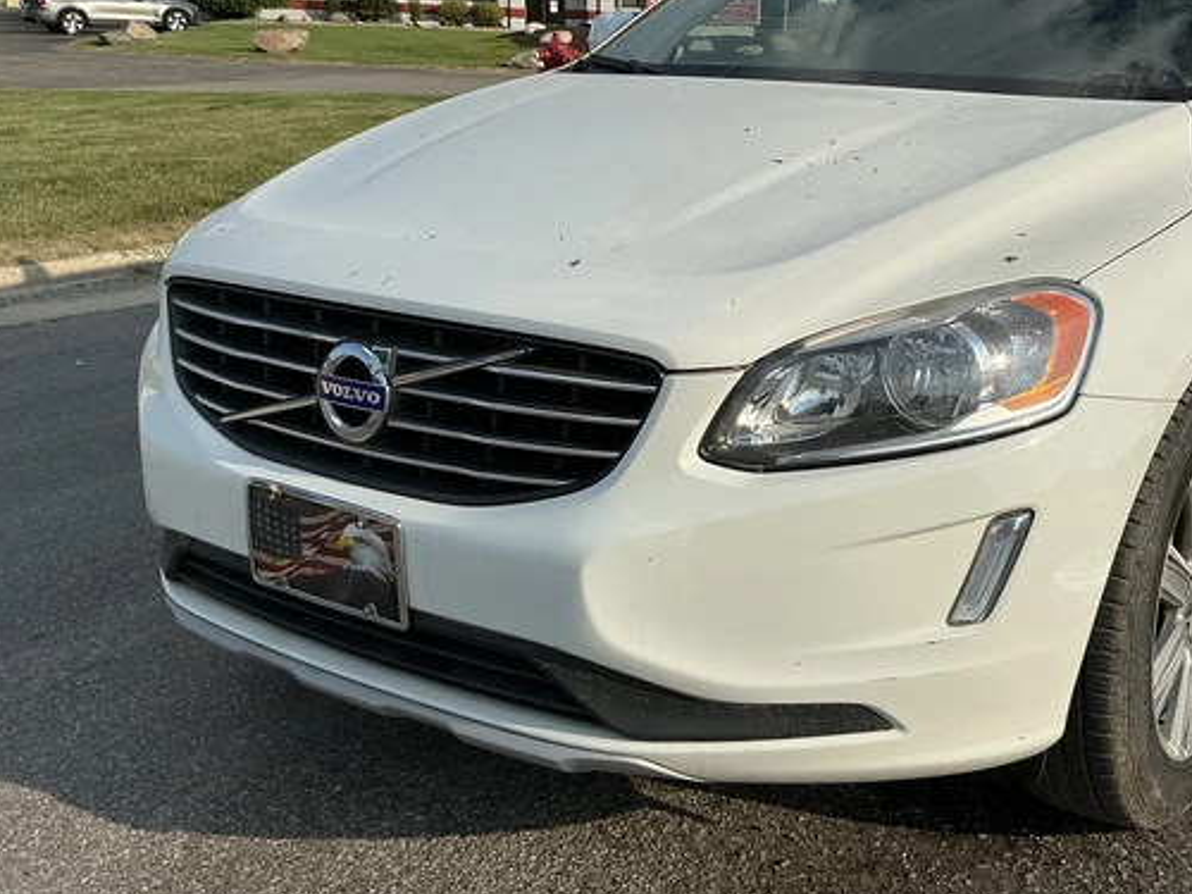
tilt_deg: -11.2
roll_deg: -1.8
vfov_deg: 34.1
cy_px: 321
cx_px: 837
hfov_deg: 43.9
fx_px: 1446
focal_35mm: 42
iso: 25
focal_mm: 3
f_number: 1.8
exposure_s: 1/2801
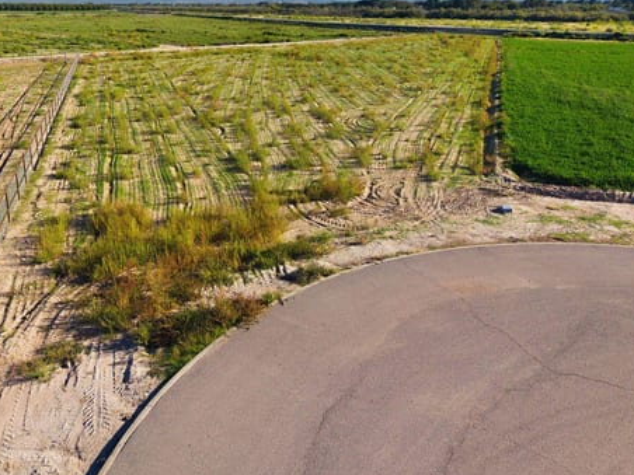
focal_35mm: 34
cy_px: 153
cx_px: 295
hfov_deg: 53.9
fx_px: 623
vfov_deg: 41.2
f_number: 1.8
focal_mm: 8.7
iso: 200
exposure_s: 1/4000
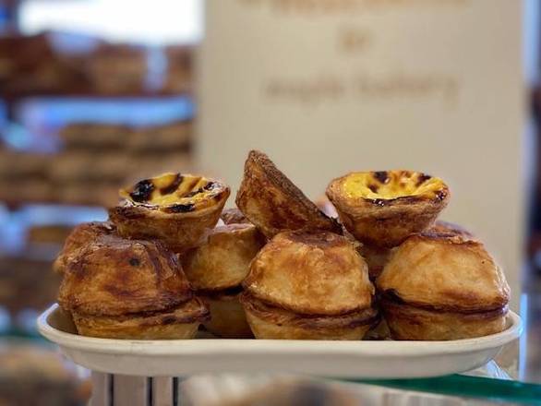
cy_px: 203
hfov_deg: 36.8
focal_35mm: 52
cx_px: 270
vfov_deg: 28.1
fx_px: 813
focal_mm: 6
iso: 160
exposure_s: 1/120
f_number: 2
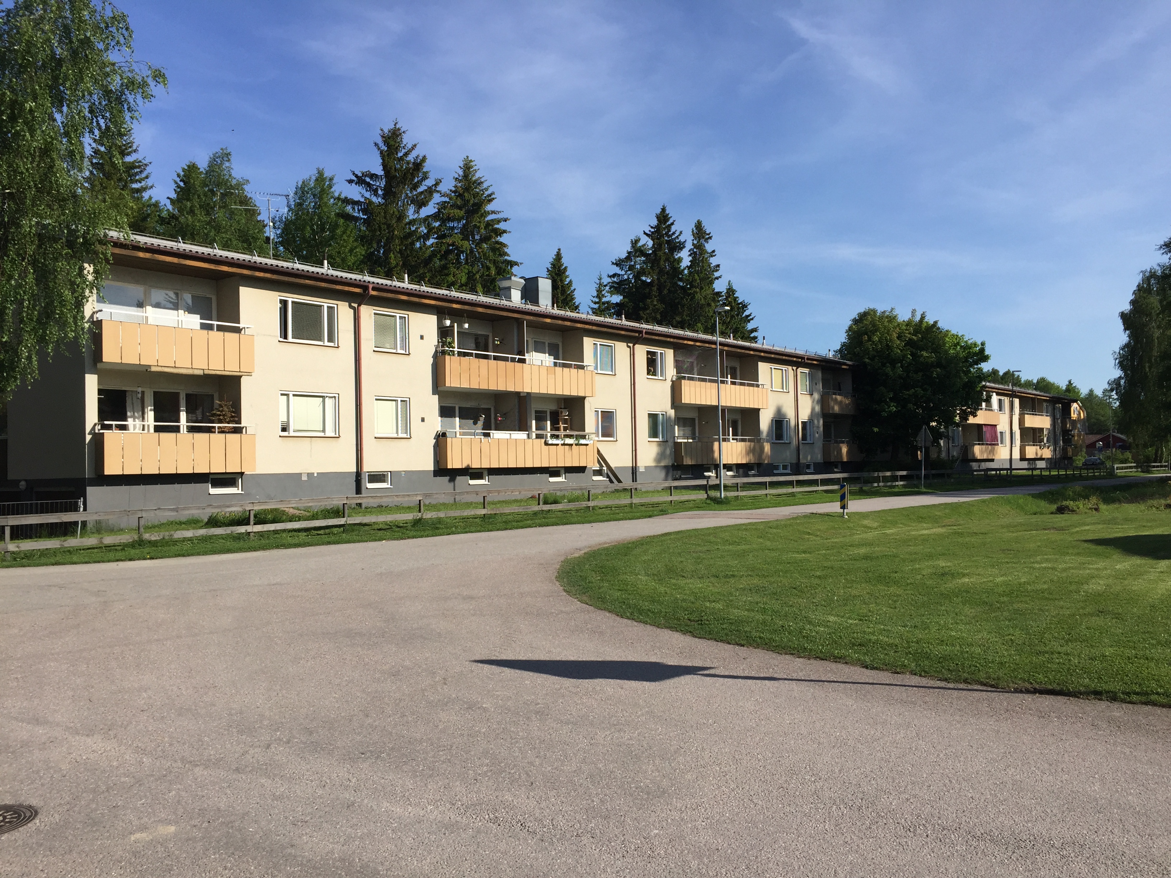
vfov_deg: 48.2
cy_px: 439
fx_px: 981
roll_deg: +0.5
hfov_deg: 61.7
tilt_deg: +1.8
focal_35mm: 29
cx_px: 586
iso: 32
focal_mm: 4.15
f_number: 2.2
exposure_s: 1/2326
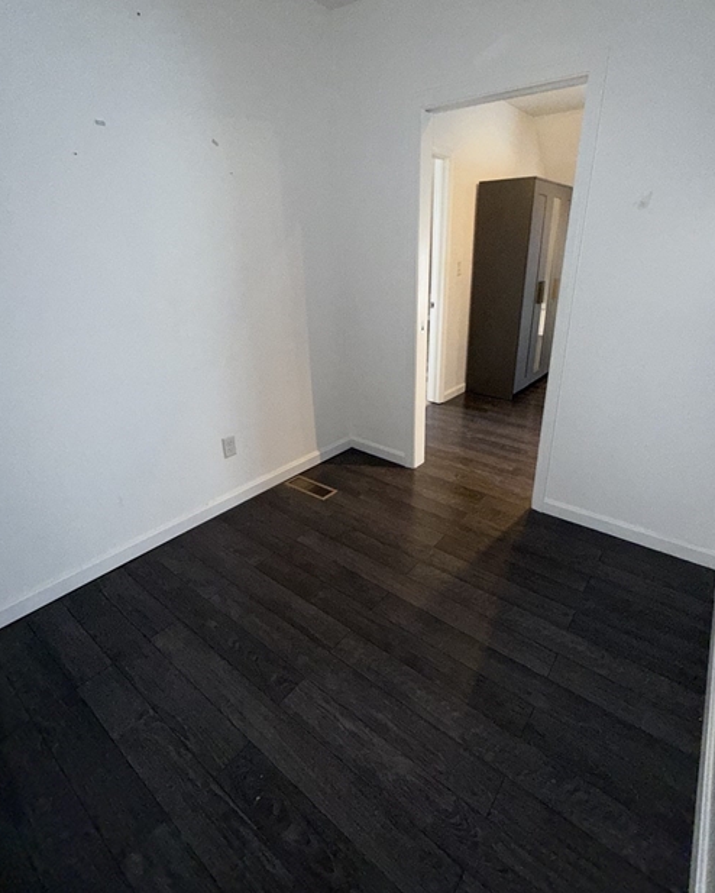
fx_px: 449
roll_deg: +0.4
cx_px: 386
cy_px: 427
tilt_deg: -22.5
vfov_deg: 89.6
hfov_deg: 76.9
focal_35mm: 17
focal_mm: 2.22
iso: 200
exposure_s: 1/60
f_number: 2.2
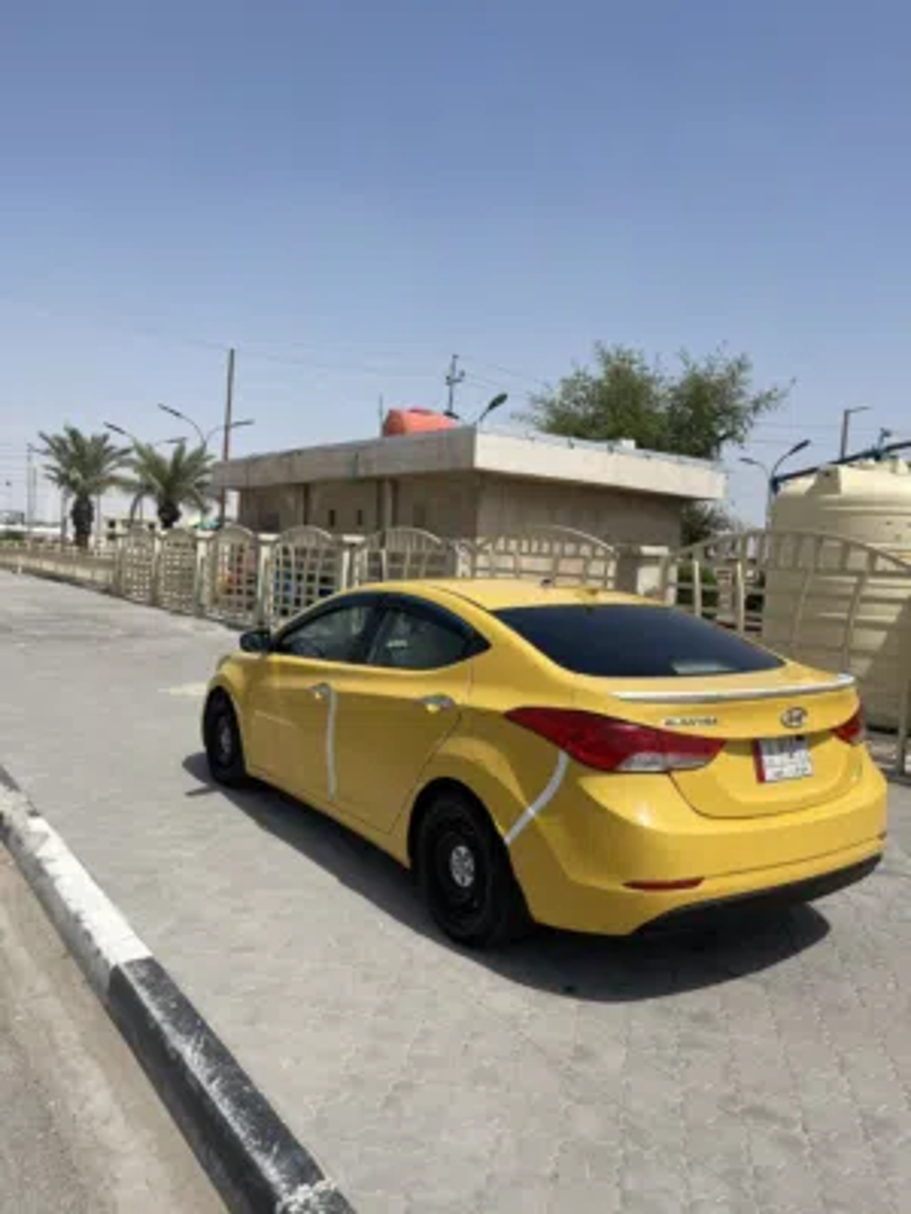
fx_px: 877
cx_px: 456
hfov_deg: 54.9
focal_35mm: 25
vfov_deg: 69.4
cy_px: 607
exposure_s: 1/5917
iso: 32
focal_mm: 5.1
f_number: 1.6
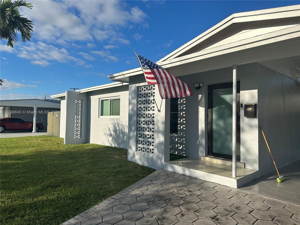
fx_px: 208
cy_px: 112
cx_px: 150
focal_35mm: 24
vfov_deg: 56.8
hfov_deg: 71.6
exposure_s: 1/5848
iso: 80
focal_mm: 6.86
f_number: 1.78
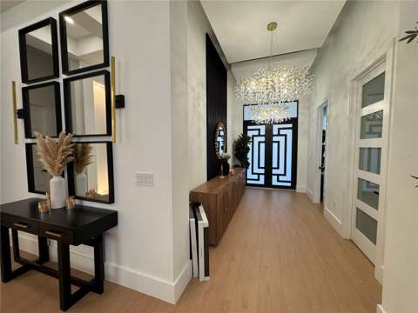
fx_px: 169
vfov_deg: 85.7
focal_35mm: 14
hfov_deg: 102.1
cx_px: 209
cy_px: 156
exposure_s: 1/120
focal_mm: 2.22
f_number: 2.2
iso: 100
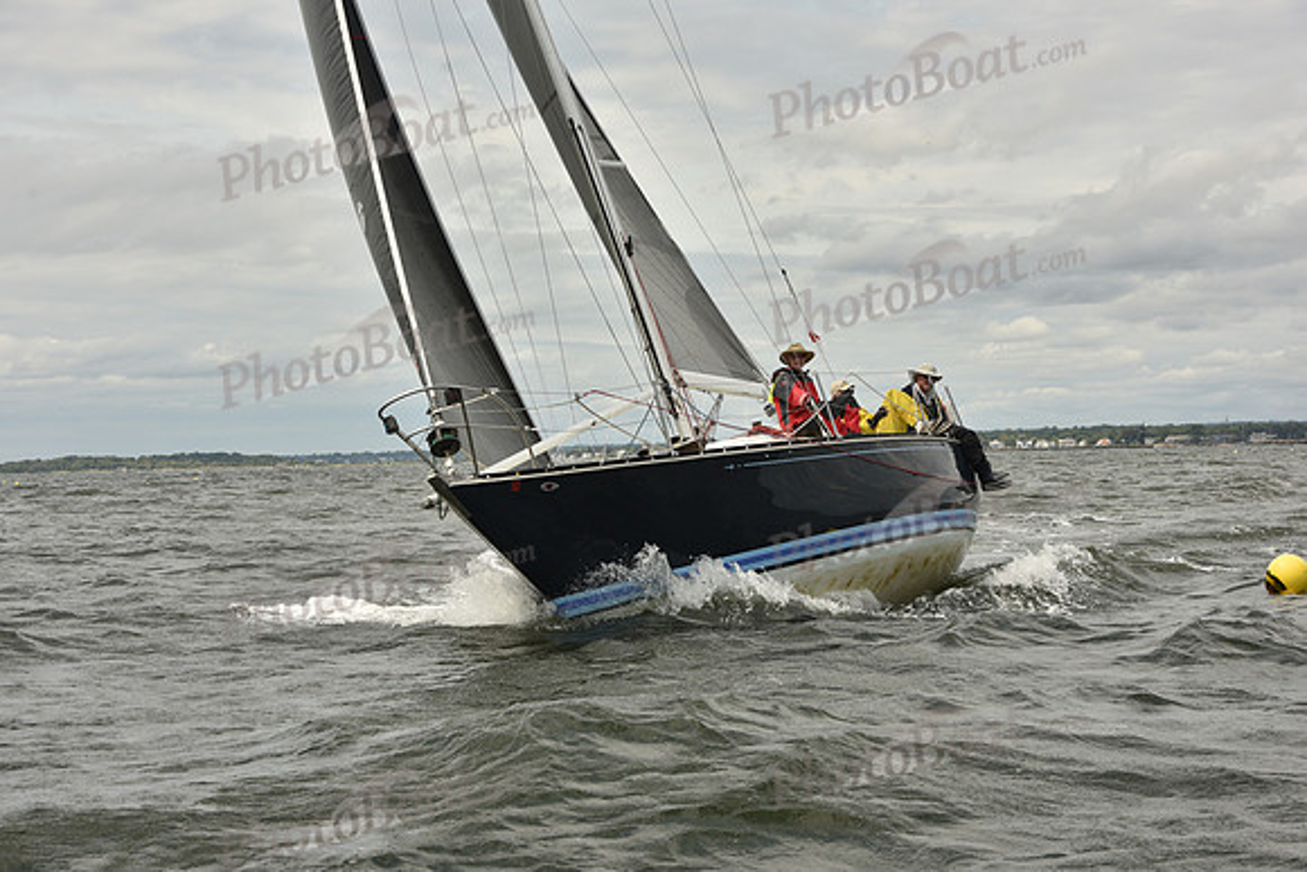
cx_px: 654
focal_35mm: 70
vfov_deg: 19.5
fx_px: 2542
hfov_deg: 28.8
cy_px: 436
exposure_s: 1/800
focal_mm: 70
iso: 250
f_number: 9
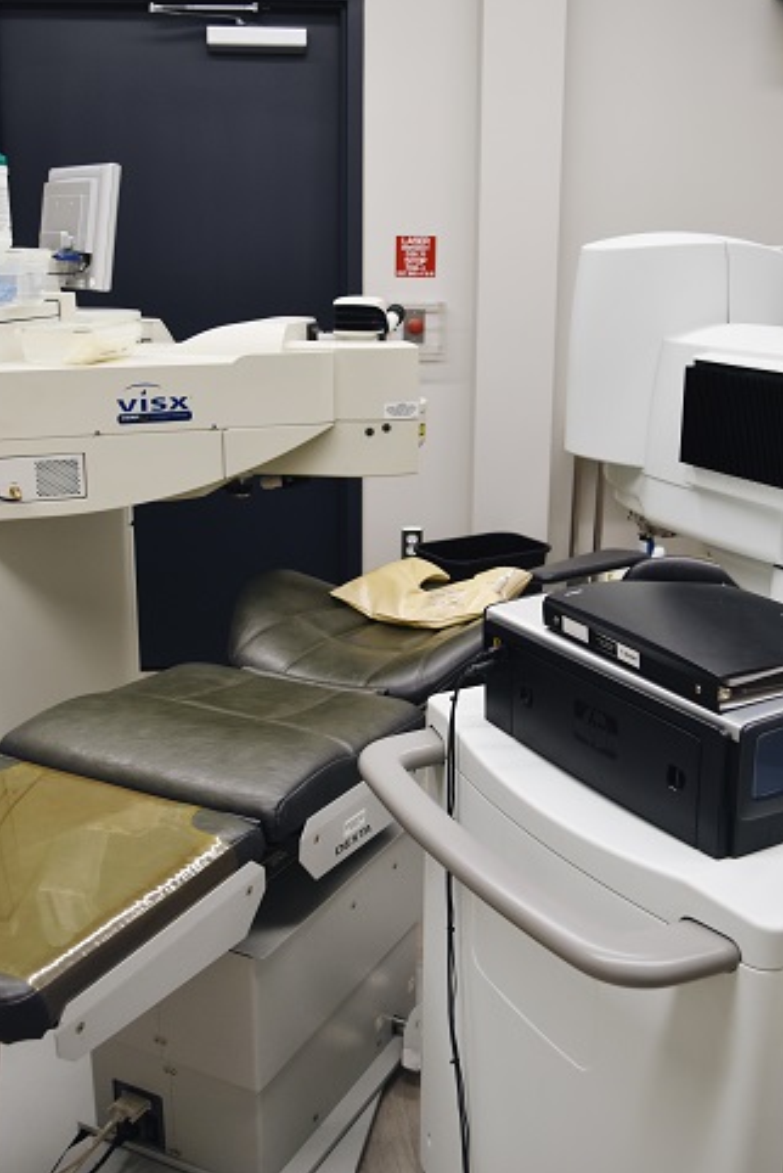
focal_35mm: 38
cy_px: 549
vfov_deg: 51.2
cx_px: 409
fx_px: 1223
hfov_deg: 35.5
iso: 400
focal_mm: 23
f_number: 4.5
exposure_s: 1/80
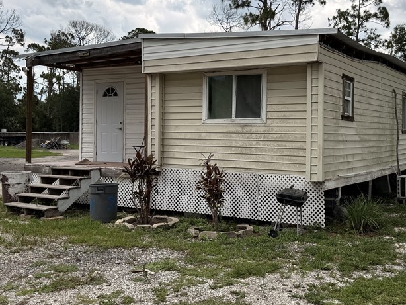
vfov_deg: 35.9
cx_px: 251
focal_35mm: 40
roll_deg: -0.9
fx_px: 469
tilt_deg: +3.0
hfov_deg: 46.4
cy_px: 122
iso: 80
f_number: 1.78
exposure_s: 1/1855
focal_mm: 6.76
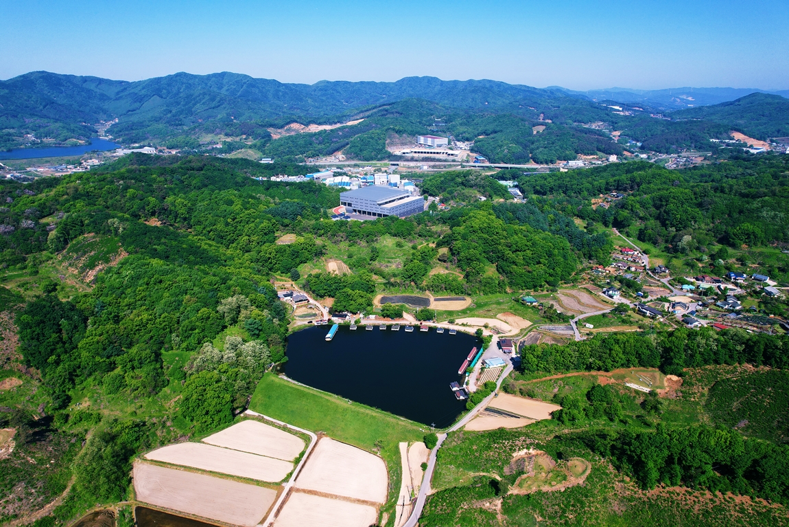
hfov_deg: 78.6
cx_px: 394
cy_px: 264
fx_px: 482
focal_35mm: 22
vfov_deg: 57.2
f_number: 2.8
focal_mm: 8.38
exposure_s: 1/2000
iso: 100
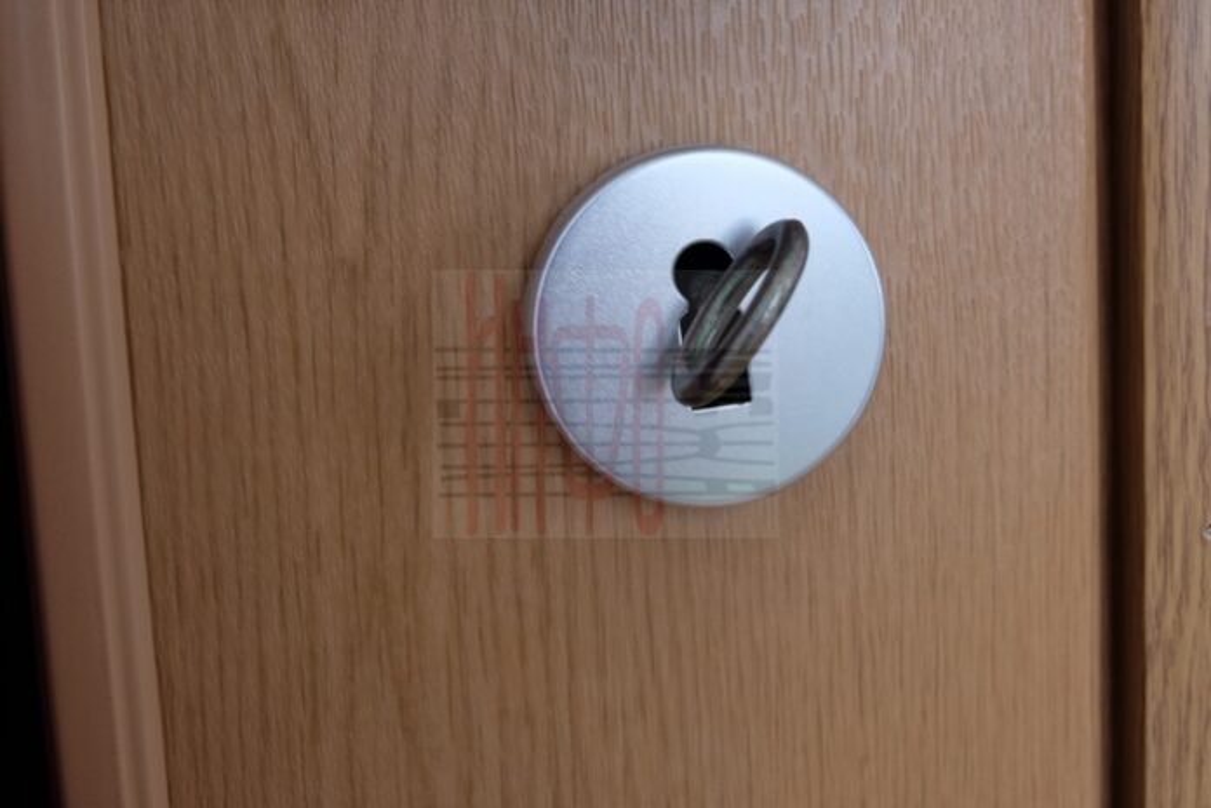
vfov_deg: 25.5
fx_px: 1783
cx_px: 606
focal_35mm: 53
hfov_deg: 37.5
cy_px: 404
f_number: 5
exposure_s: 1/18
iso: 1600
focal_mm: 35.5
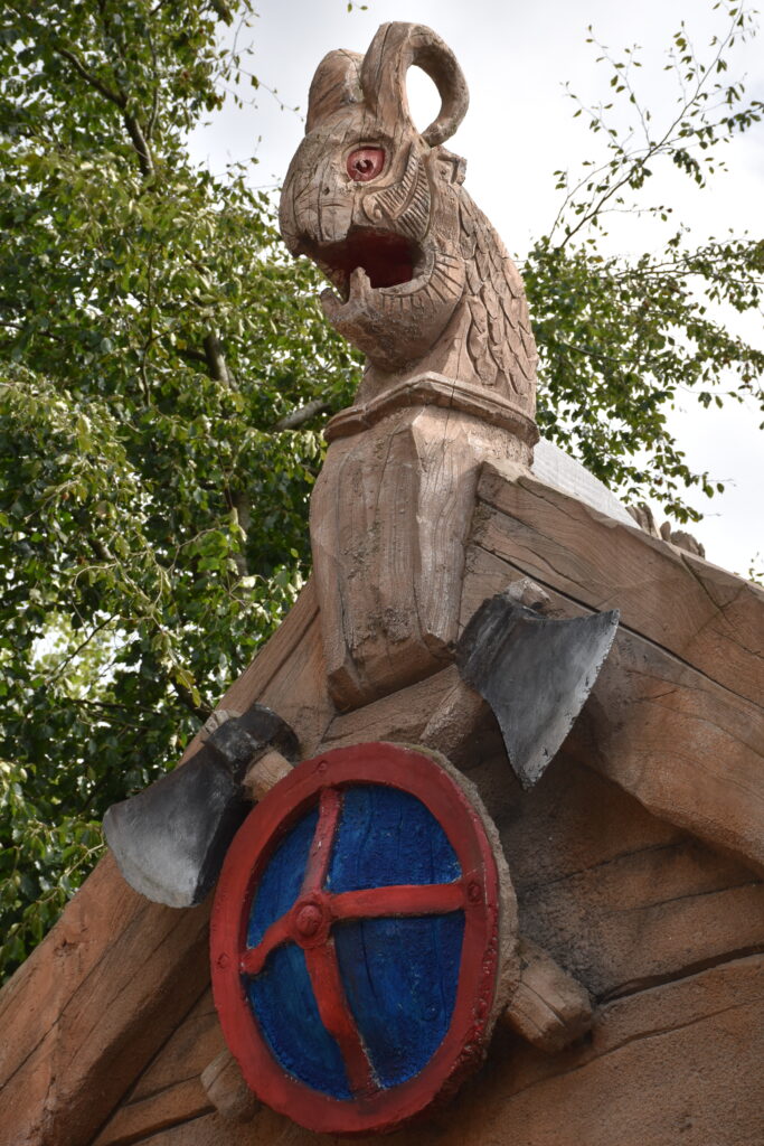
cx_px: 382
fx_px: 2673
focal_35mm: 84
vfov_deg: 24.2
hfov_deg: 16.3
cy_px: 573
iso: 100
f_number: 6.3
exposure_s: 1/200
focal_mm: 56
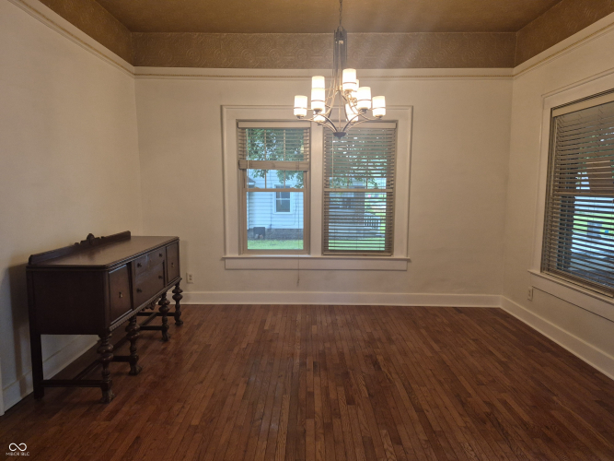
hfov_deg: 73.9
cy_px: 230
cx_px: 307
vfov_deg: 58.9
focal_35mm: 23
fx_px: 408
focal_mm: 5.4
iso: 400
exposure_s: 1/120
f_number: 1.8
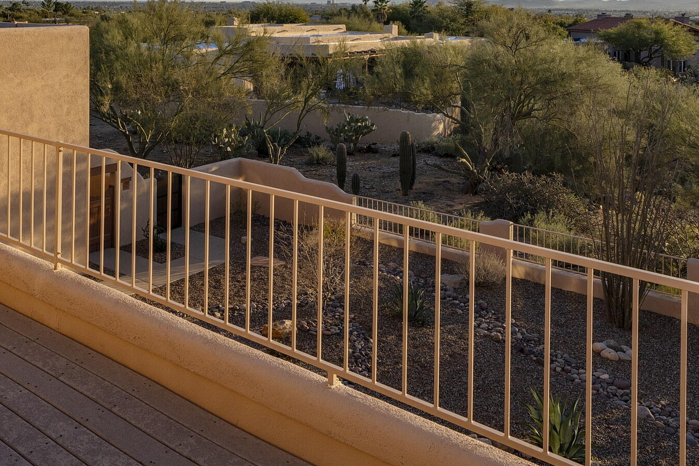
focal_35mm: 33
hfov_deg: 56.1
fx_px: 641
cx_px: 240
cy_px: 21
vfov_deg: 36.7
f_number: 9
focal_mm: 16
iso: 100
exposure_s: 1/160
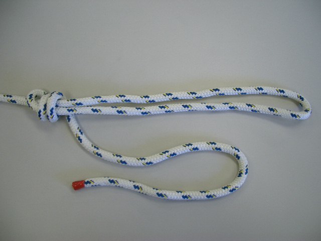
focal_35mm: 35
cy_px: 120
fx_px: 325
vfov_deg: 40.7
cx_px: 160
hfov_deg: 52.6
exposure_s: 1/60
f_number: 2.6
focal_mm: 5.8
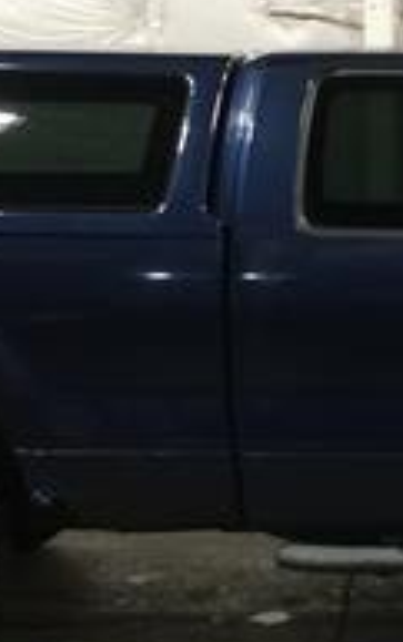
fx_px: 1788
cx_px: 403
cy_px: 373
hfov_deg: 12.7
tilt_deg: -9.9
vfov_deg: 20.4
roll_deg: +2.5
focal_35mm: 102
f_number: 2.2
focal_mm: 4.15
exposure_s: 1/30
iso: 80
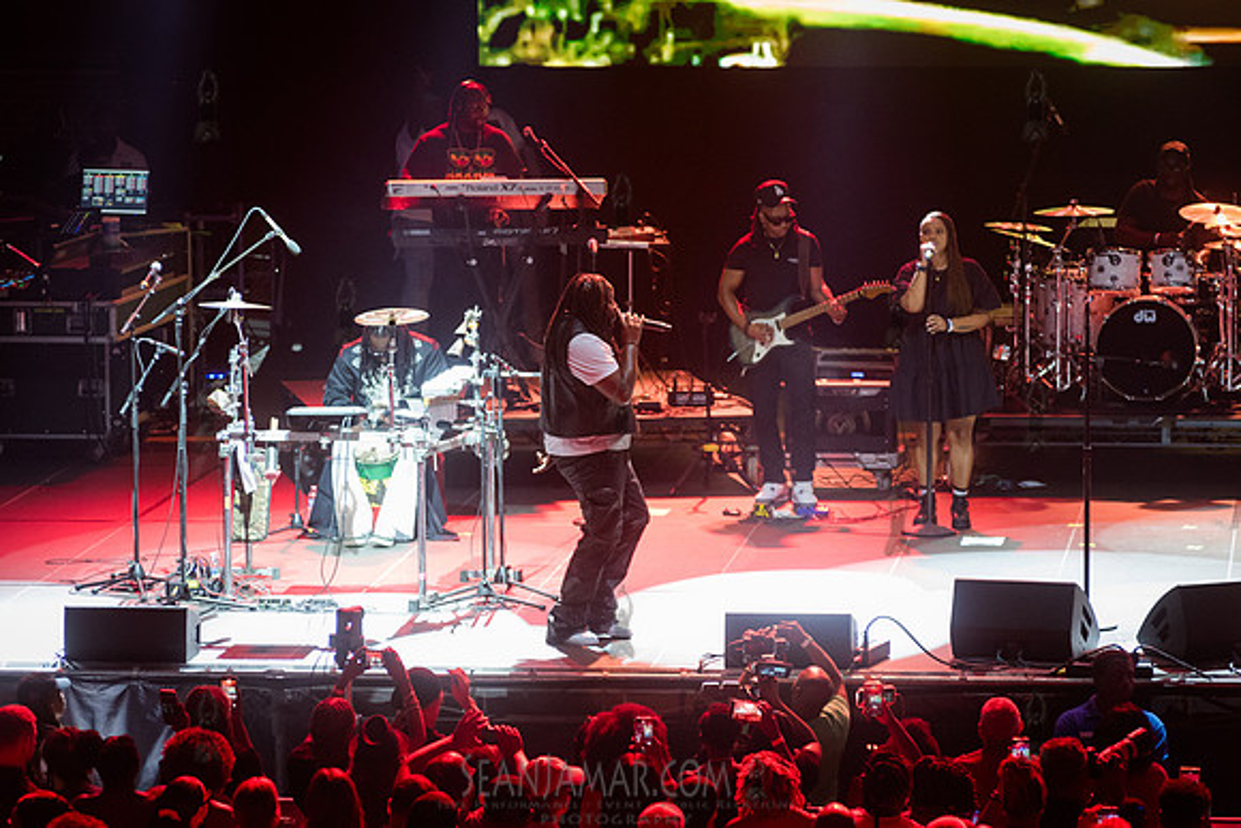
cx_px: 620
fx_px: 5949
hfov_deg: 11.9
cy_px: 414
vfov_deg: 8.0
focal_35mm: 173
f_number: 4
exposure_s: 1/250
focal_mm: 170
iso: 3200
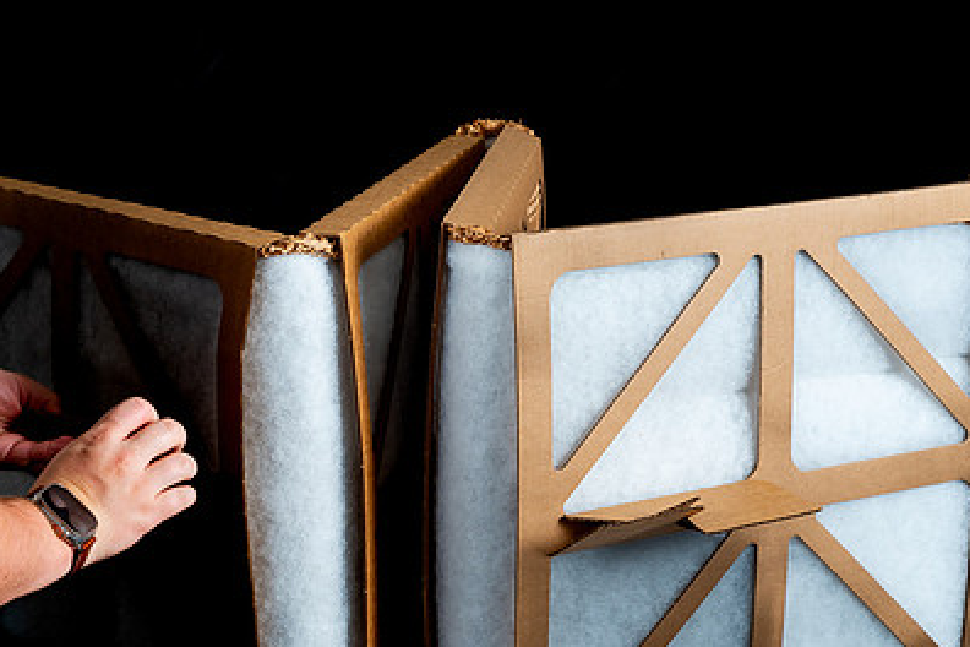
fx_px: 2290
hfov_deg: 23.8
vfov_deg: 16.0
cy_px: 445
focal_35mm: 85
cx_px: 316
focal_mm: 58
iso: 160
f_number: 8
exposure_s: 1/125
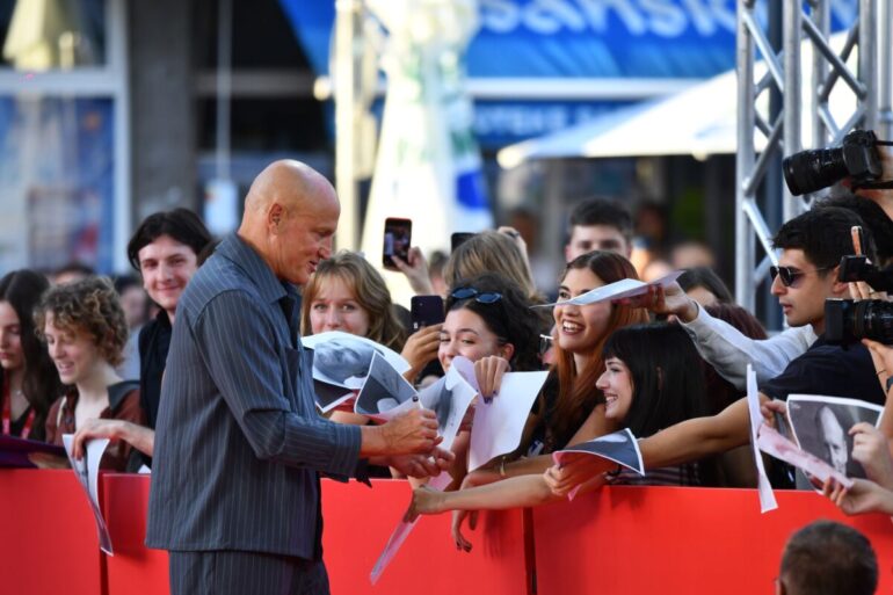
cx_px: 446
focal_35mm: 300
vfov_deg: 4.6
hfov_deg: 6.9
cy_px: 298
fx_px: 7440
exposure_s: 1/800
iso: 500
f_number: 2.8
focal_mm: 200
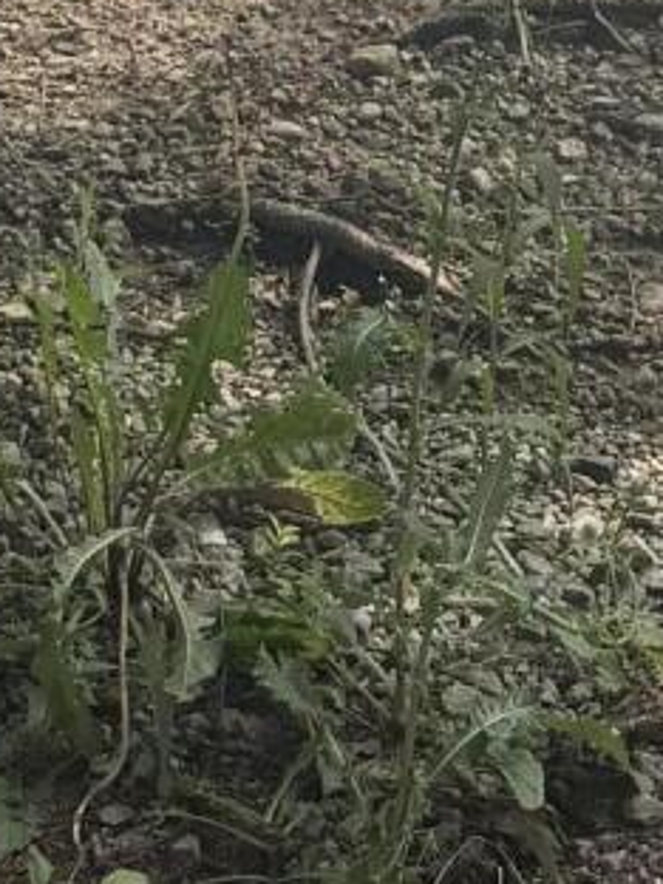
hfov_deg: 9.6
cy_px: -1377
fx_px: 3933
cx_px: 45
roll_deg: +3.5
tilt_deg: -2.5
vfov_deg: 10.6
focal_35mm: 154
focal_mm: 6.76
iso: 80
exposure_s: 1/2299
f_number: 1.78
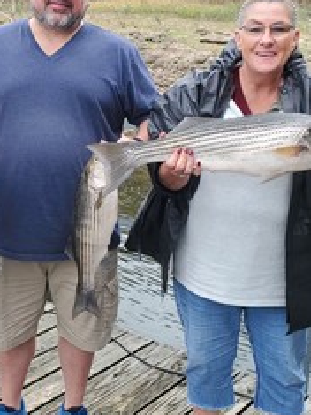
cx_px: 53
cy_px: 191
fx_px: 647
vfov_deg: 35.5
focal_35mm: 54
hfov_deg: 26.4
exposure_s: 1/218
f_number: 2.4
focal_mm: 4.3
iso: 50
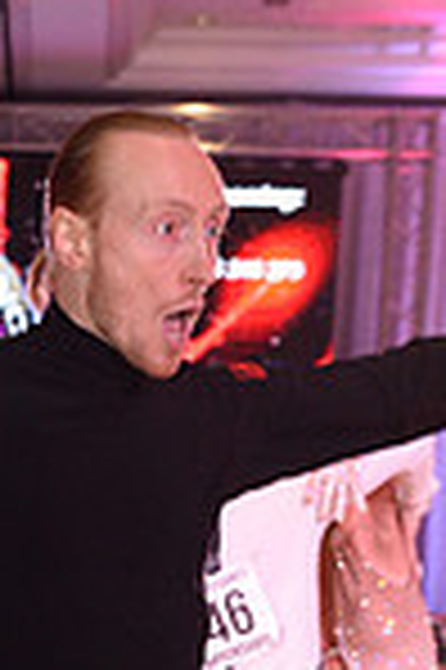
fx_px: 3334
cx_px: -124
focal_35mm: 179
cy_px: 904
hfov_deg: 7.6
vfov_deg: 11.2
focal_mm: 46
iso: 2500
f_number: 5.6
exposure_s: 1/250
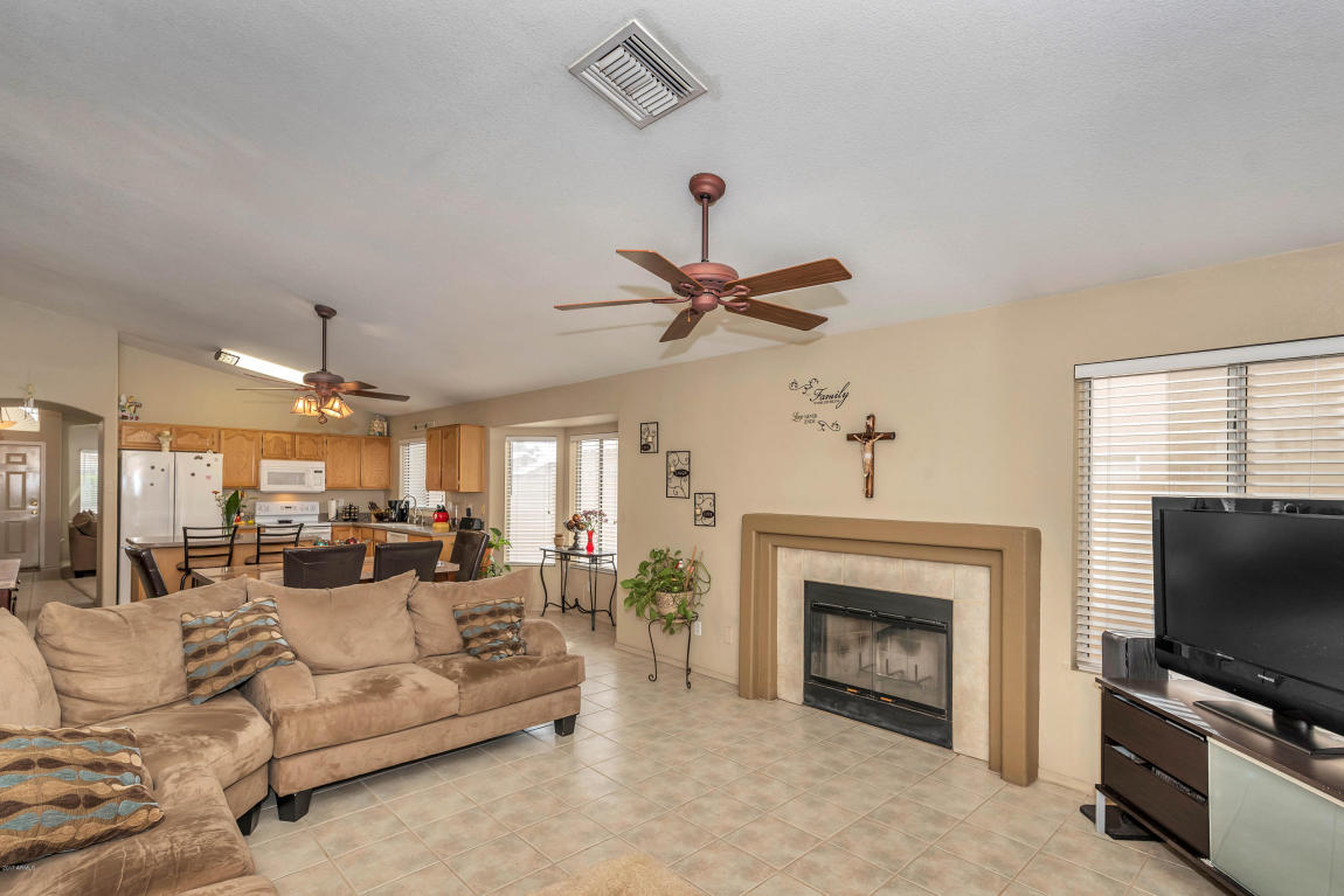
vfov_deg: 77.3
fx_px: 560
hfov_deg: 100.4
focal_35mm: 15
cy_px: 448
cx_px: 672
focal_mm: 15
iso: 320
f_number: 5
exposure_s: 1/50
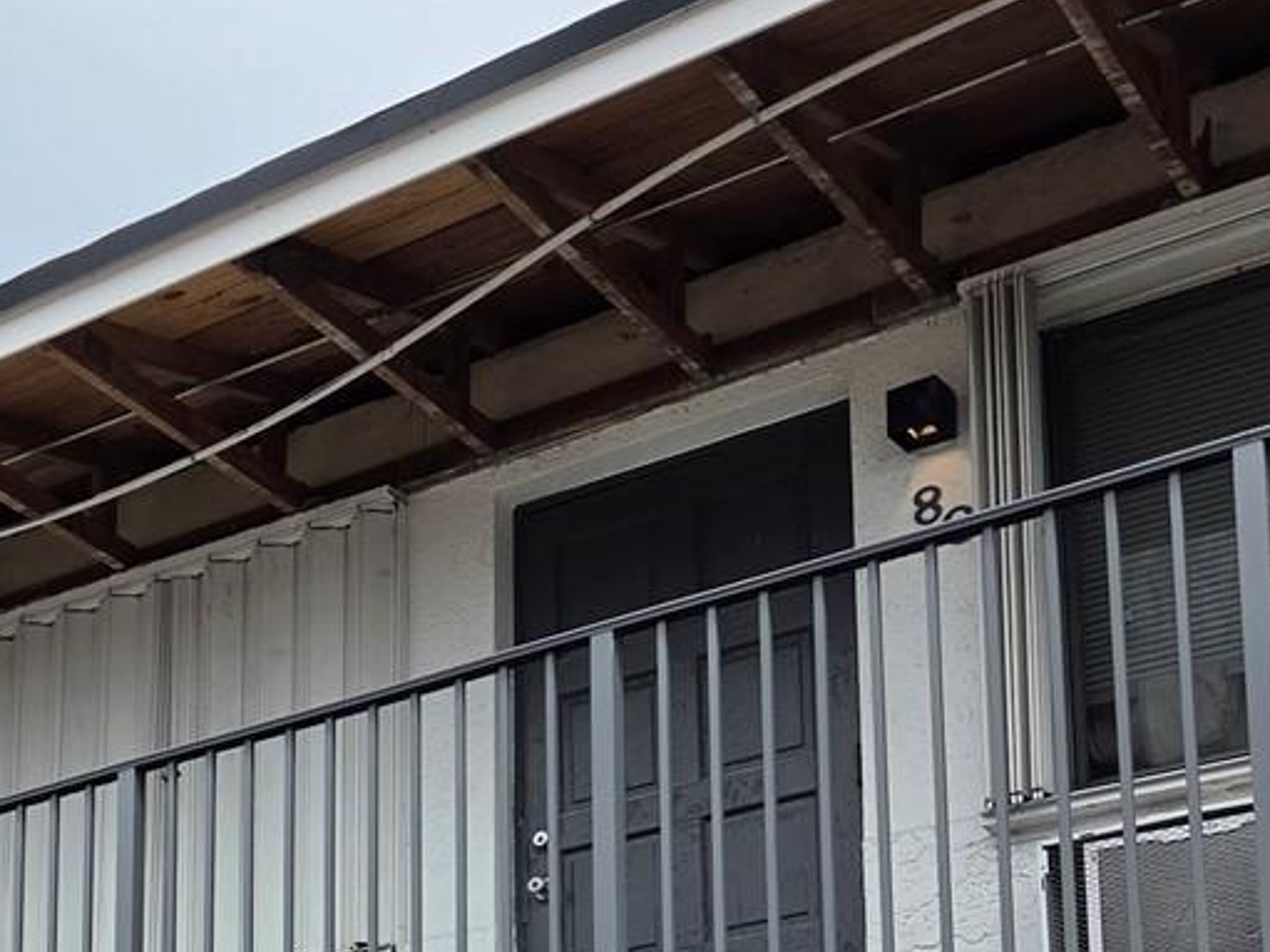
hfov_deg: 25.0
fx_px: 2641
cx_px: -147
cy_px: 1300
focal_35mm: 72
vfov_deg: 18.7
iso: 80
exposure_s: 1/3483
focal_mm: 5.4
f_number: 1.8
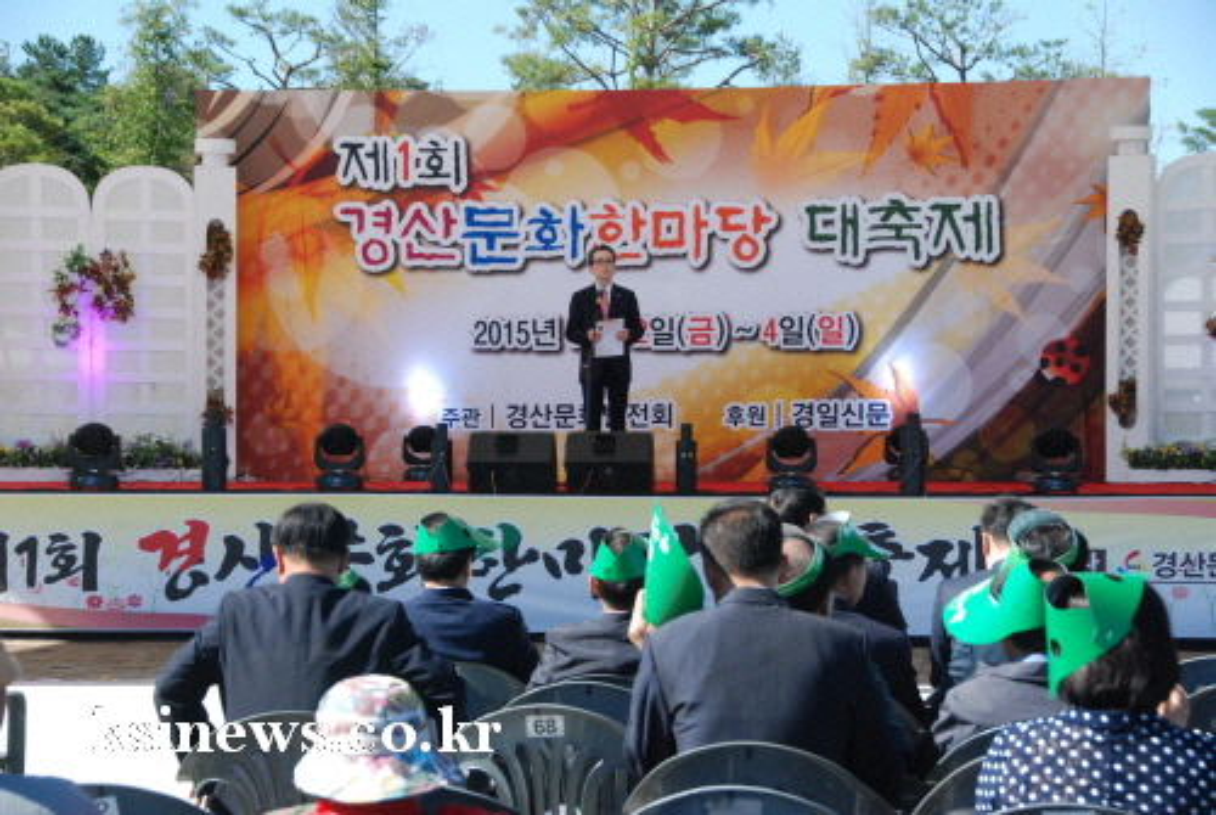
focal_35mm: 93
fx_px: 3146
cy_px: 408
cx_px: 608
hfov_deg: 21.9
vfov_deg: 14.8
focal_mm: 62
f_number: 9
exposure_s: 1/1250
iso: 1250
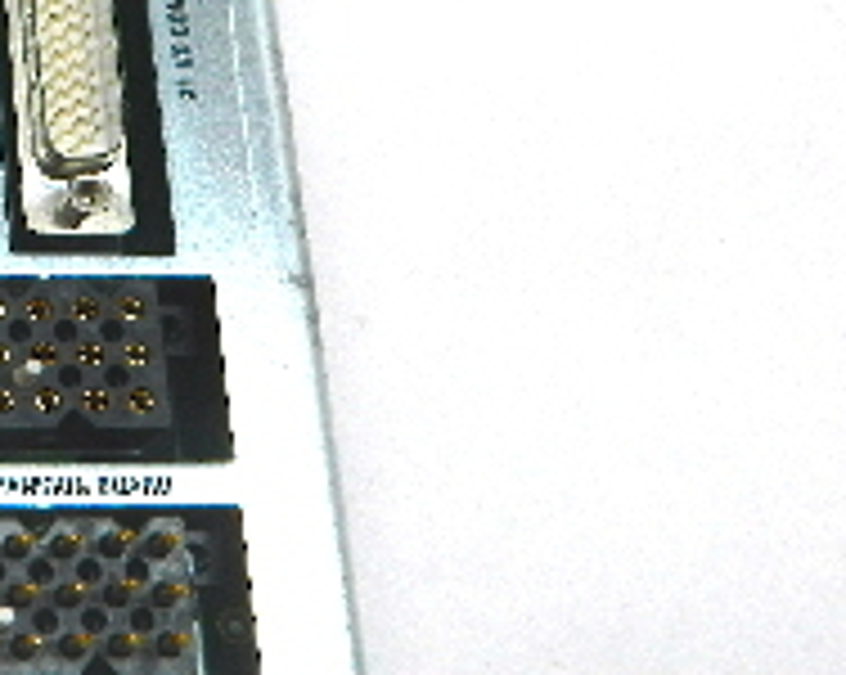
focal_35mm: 93
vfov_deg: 16.1
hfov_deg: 18.3
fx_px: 2326
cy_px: -32
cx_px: -432
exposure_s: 1/100
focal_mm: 5.1
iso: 80
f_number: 3.2
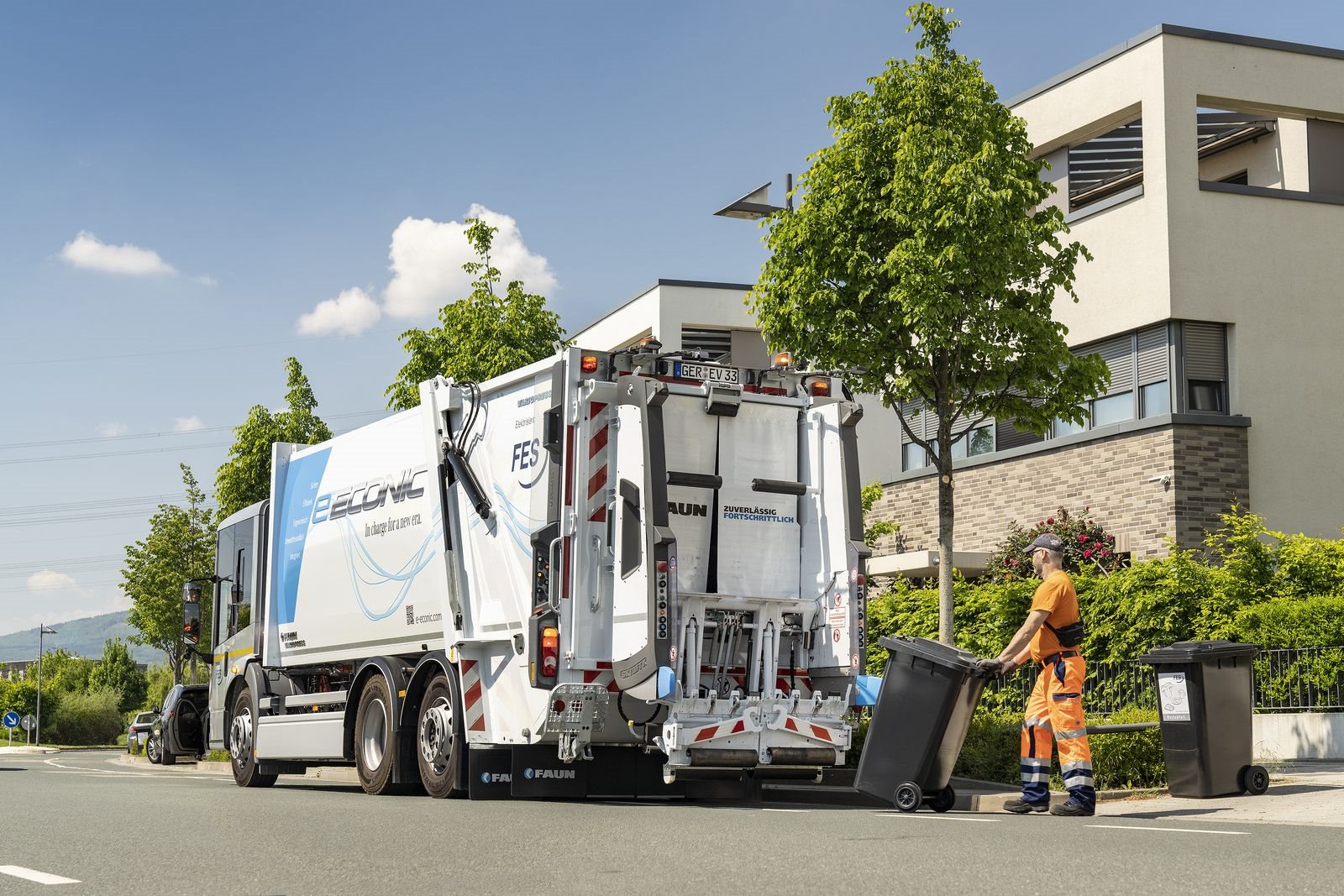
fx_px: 1867
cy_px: 448
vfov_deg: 27.0
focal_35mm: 50
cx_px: 672
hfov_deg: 39.6
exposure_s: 1/320
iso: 200
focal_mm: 50
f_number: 5.6
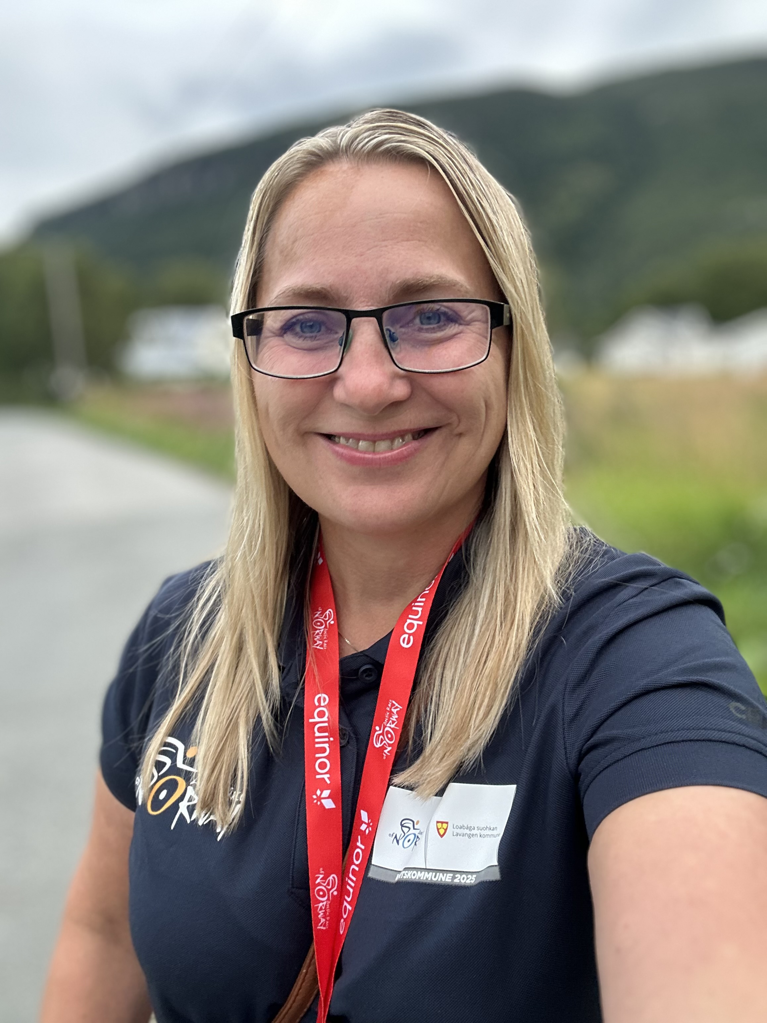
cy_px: 512
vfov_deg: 60.0
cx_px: 384
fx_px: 886
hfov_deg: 46.8
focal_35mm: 30
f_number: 1.9
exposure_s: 1/176
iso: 25
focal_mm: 2.69
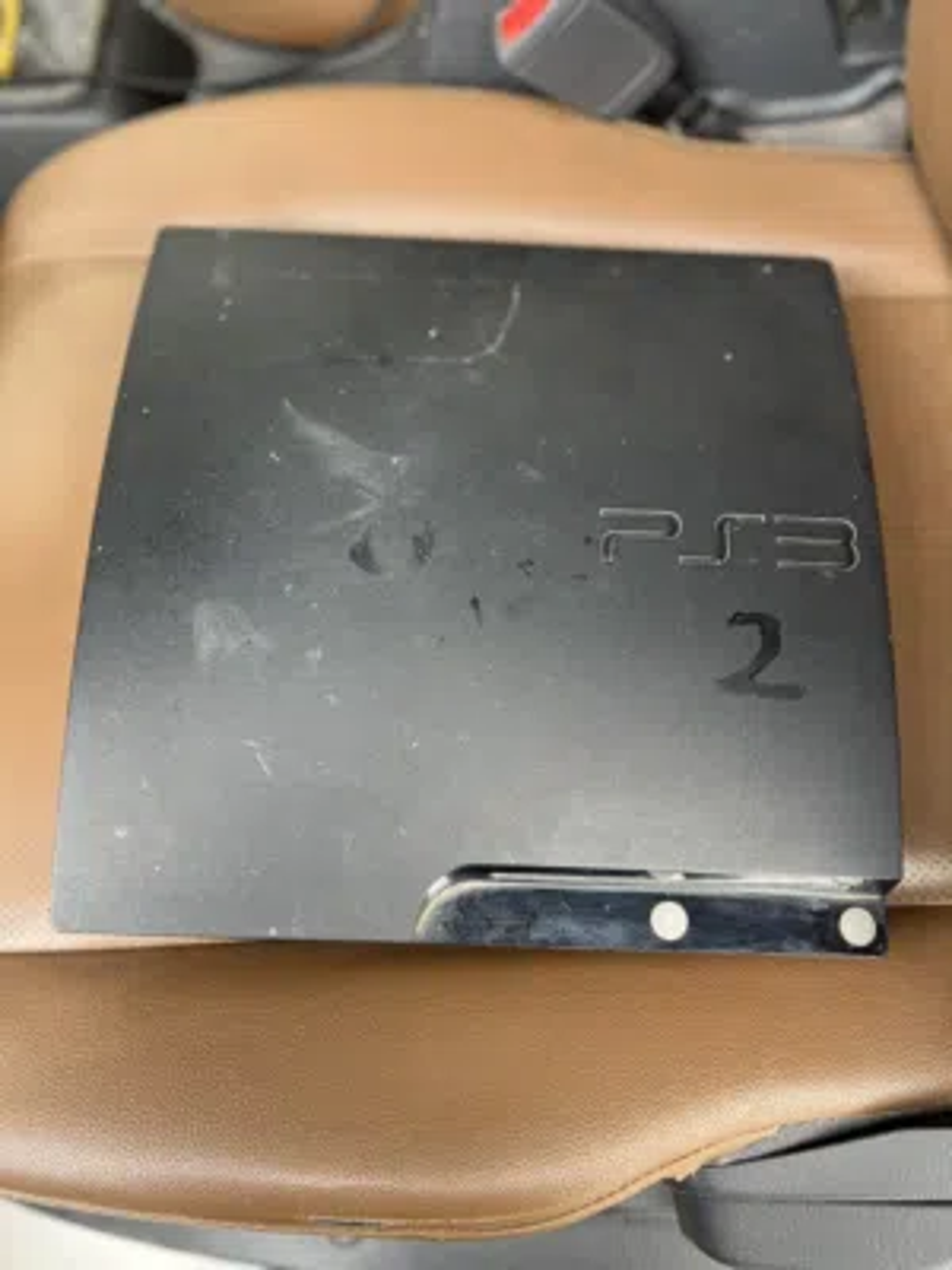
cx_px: 476
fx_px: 953
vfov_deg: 67.3
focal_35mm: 26
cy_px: 635
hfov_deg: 53.1
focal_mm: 5.7
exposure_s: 1/121
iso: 50
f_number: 1.5
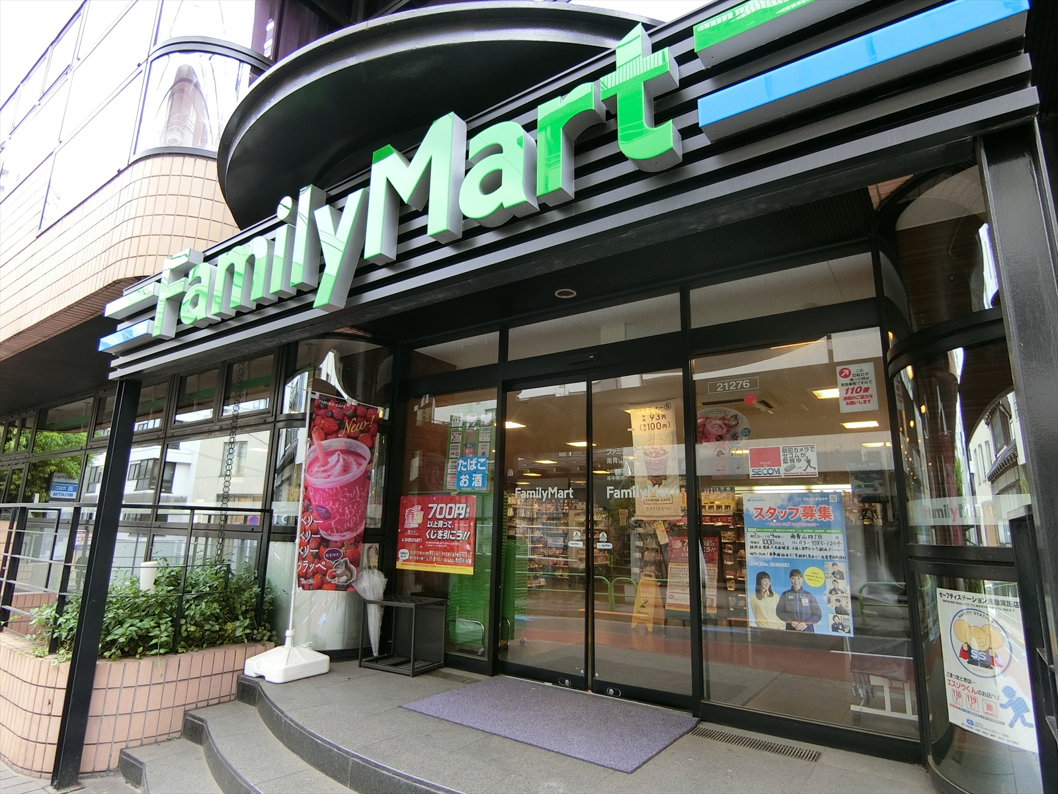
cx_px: 529
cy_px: 397
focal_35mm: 19
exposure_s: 1/125
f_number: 2.7
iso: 125
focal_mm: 4.06
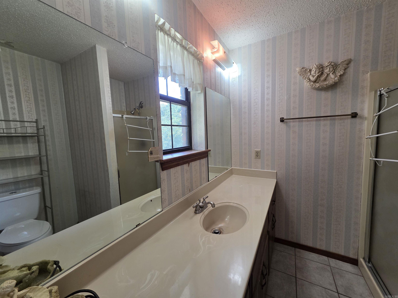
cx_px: 199
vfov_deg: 89.9
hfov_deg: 106.2
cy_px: 149
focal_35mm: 13
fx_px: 149
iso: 200
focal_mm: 2.2
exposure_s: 1/120
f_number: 1.9
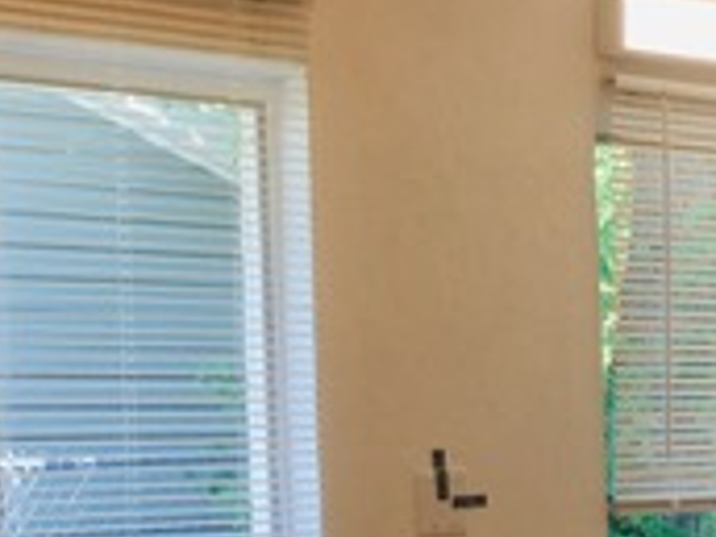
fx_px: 2234
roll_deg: +1.8
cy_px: 645
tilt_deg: -4.3
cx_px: 500
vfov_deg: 13.3
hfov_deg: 18.1
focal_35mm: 108
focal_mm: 4.15
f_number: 2.2
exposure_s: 1/60
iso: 25
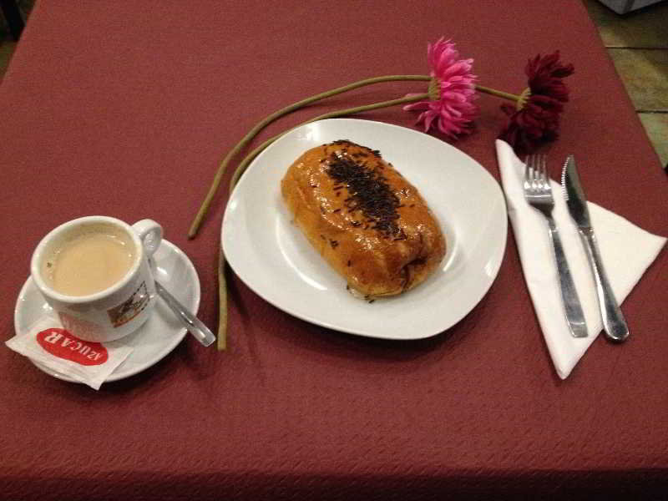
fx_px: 675
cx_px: 334
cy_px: 250
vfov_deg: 40.7
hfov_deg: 52.6
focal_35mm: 35
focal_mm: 4.28
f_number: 2.4
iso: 400
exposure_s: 1/20
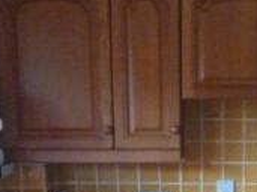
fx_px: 683
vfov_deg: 15.0
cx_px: 222
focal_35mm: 92
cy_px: 278
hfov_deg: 21.0
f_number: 3.3
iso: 1000
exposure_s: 1/15
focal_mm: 4.4
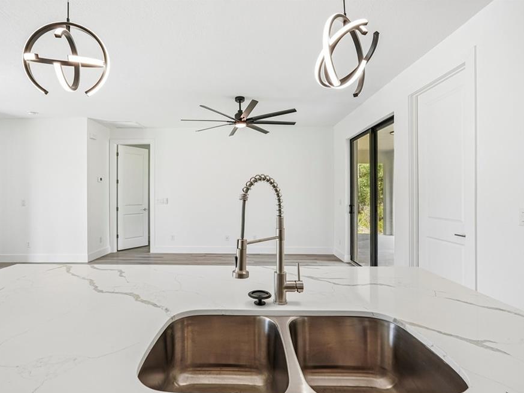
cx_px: 240
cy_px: 200
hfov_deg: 87.6
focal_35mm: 18
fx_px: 272
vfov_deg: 71.6
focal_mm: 16
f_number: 8
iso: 400
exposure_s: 1/60
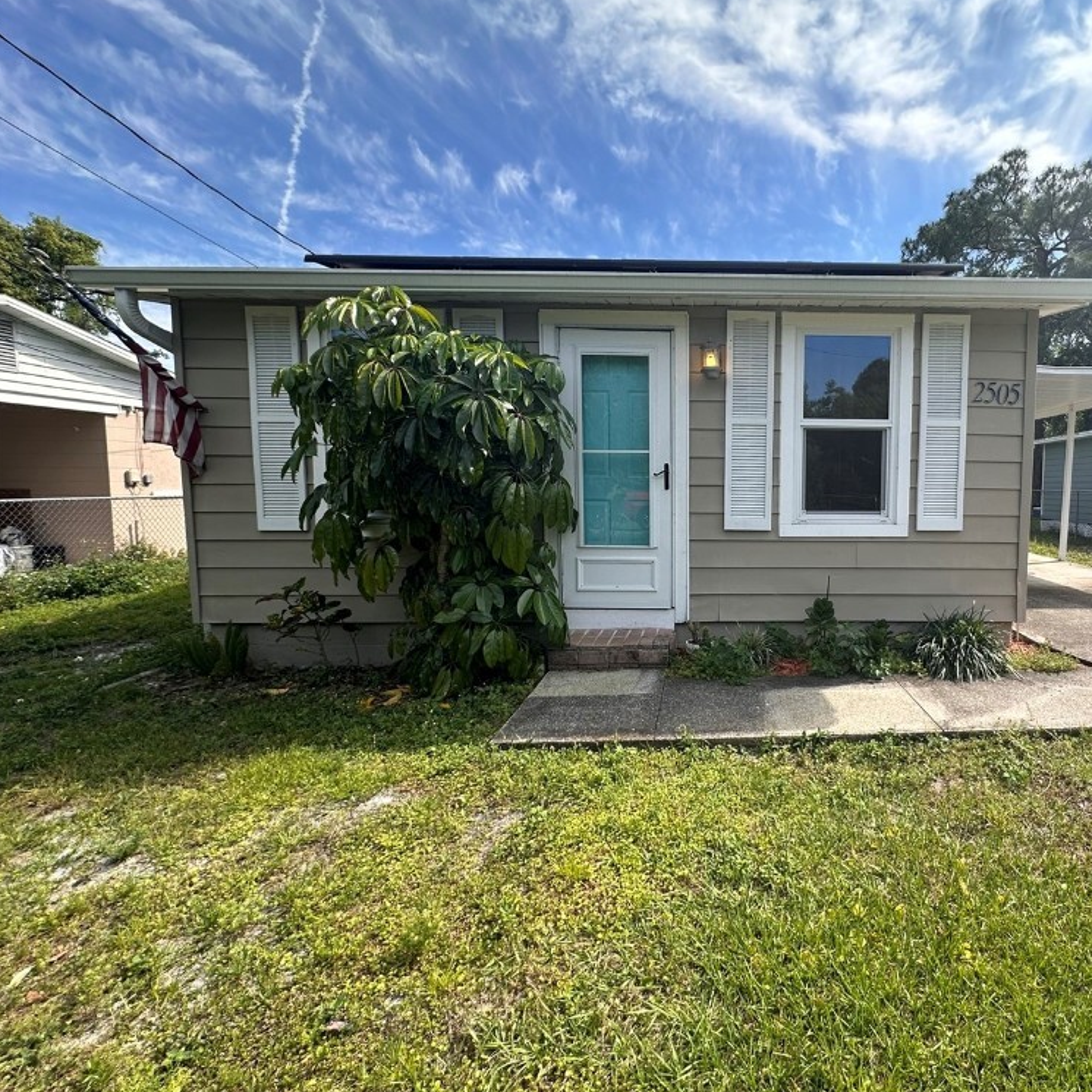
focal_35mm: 17
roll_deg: -0.6
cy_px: 535
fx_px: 607
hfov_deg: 80.7
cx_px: 742
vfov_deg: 84.0
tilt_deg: -3.3
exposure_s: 1/686
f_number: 2.2
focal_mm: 2.22
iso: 40
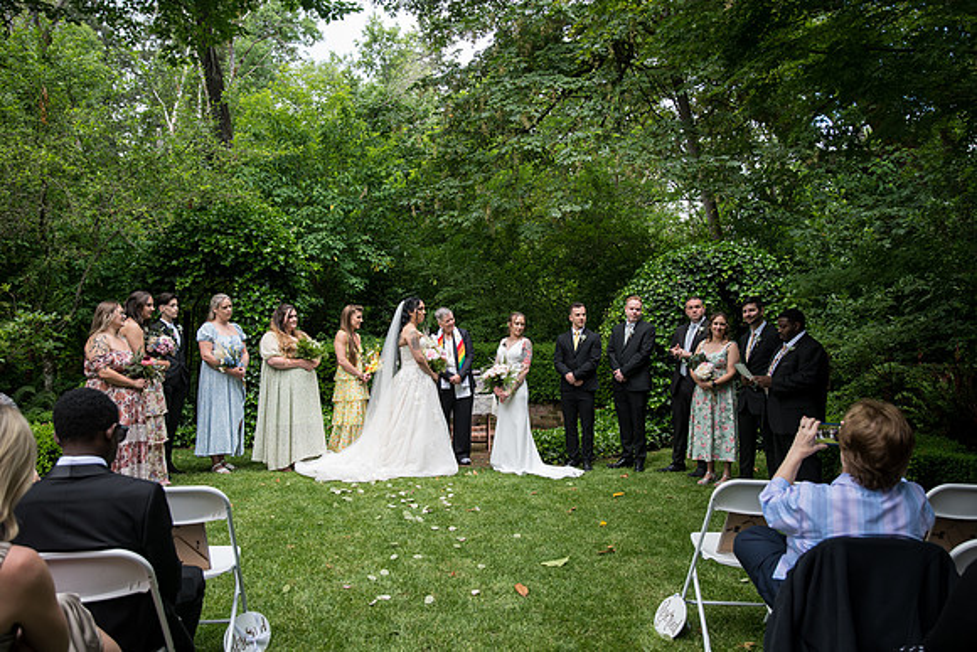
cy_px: 326
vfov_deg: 42.3
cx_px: 488
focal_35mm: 31
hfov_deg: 60.3
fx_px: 841
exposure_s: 1/400
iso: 500
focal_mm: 31
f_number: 4
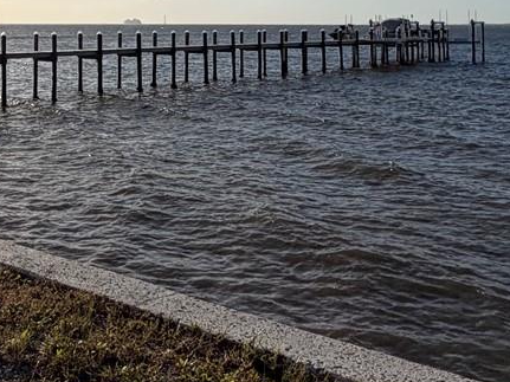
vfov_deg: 26.3
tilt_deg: +2.9
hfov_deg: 34.5
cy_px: -14
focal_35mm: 52
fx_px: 766
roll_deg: -0.2
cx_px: 40
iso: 32
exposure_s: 1/4762
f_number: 2.2
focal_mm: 2.22
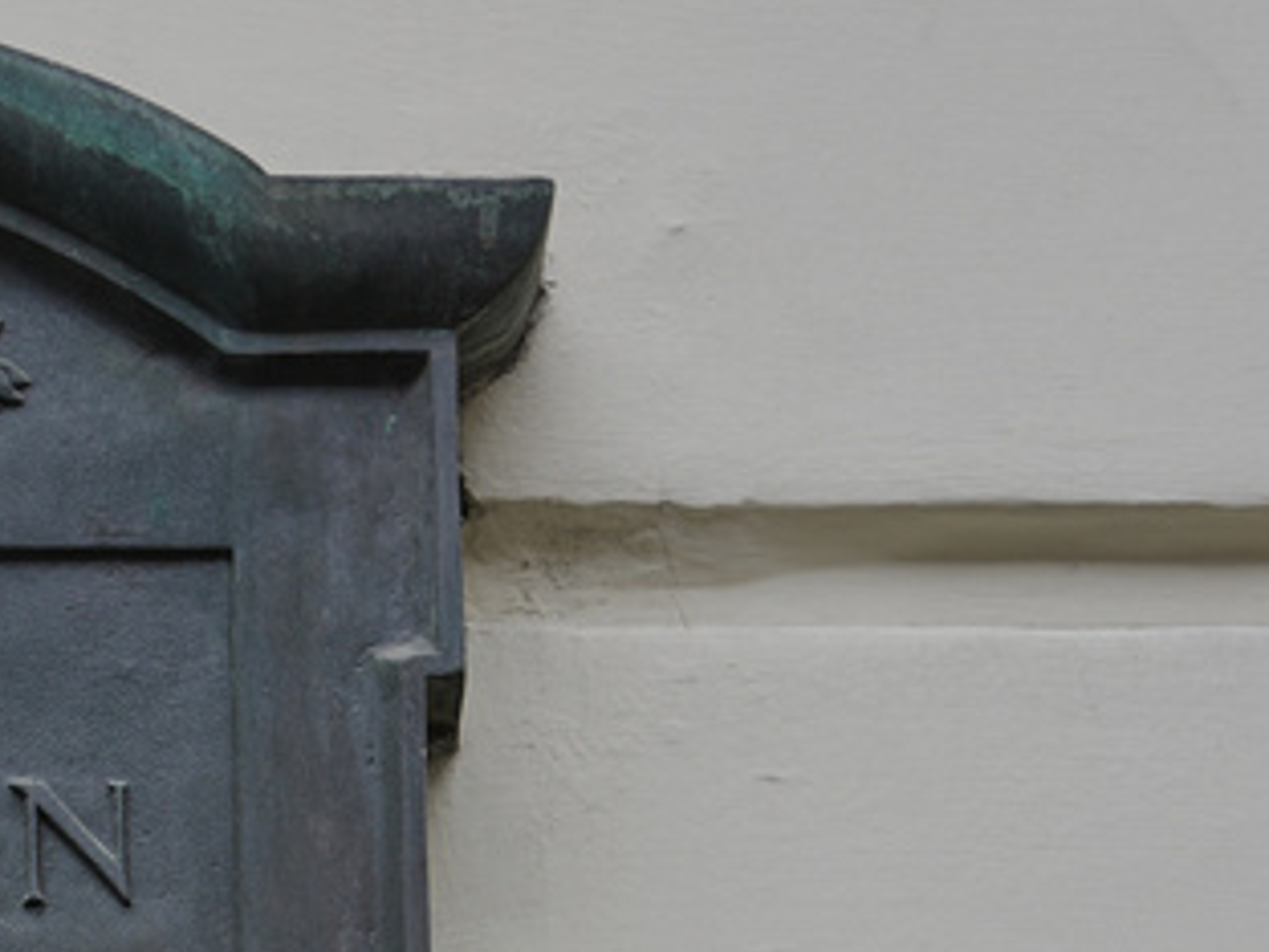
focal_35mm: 221
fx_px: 8102
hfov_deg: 8.8
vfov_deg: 6.7
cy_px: 1168
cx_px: -325
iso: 125
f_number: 2.8
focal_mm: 70
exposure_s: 1/125
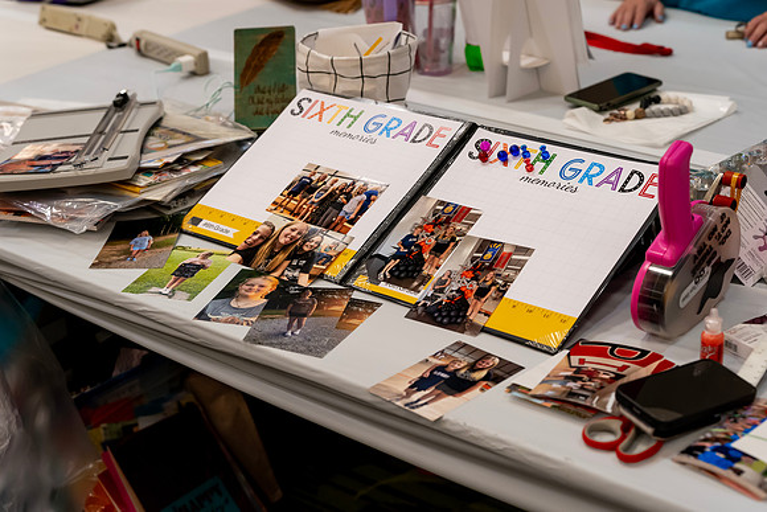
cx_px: 384
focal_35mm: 62
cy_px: 256
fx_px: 1321
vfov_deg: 21.9
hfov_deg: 32.4
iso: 2500
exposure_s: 1/200
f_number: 4
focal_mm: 62
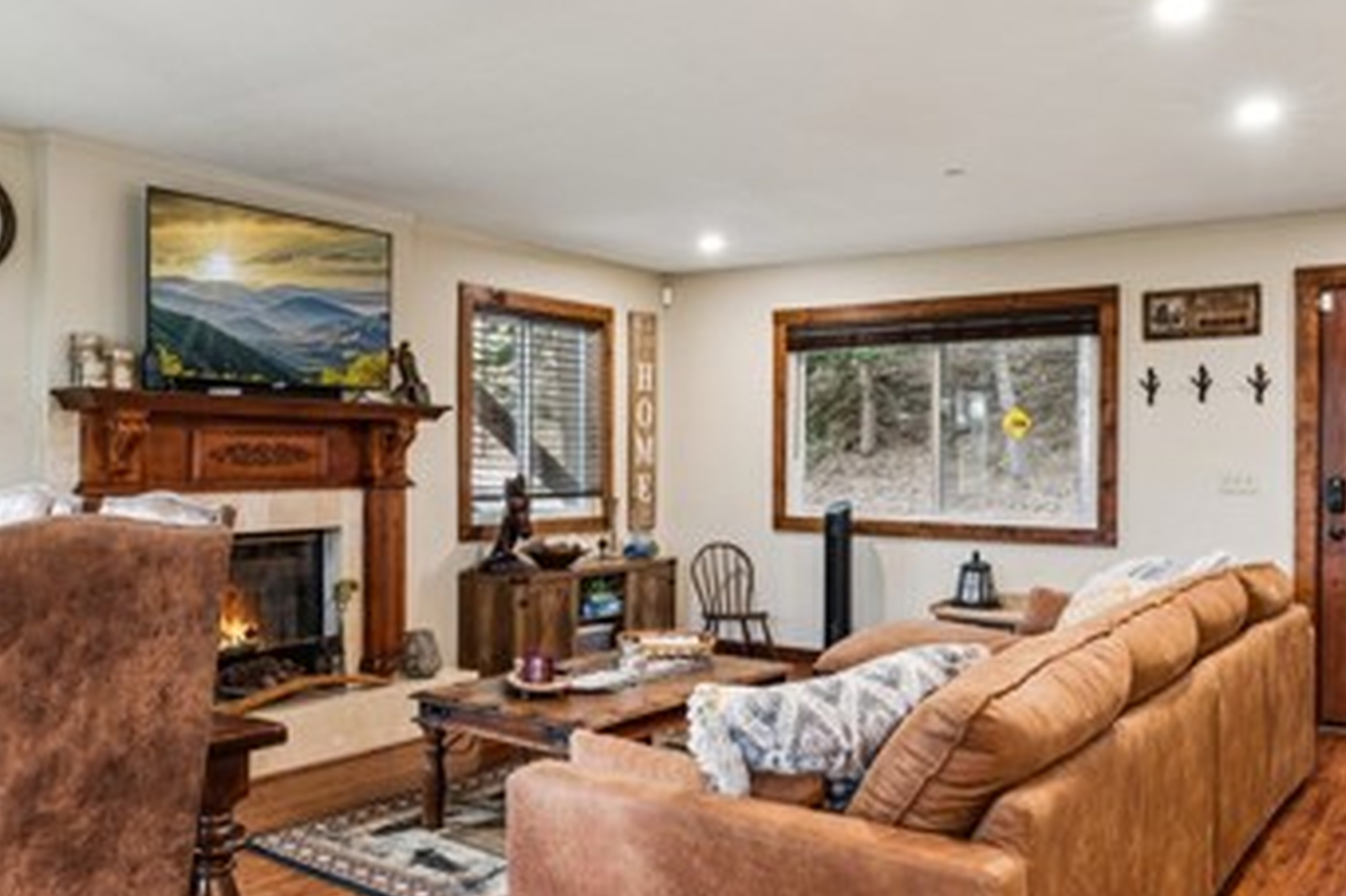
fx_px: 1177
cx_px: 561
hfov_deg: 59.2
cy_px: 450
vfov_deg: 41.7
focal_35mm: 32
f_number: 13
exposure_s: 2
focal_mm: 16.8
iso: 100
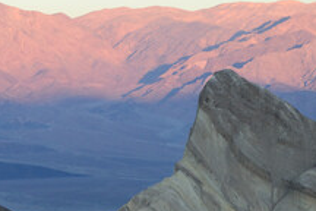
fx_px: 2256
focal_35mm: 257
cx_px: 7
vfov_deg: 5.3
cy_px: 102
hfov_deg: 8.0
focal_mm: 66
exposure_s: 1/100
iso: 400
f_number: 9
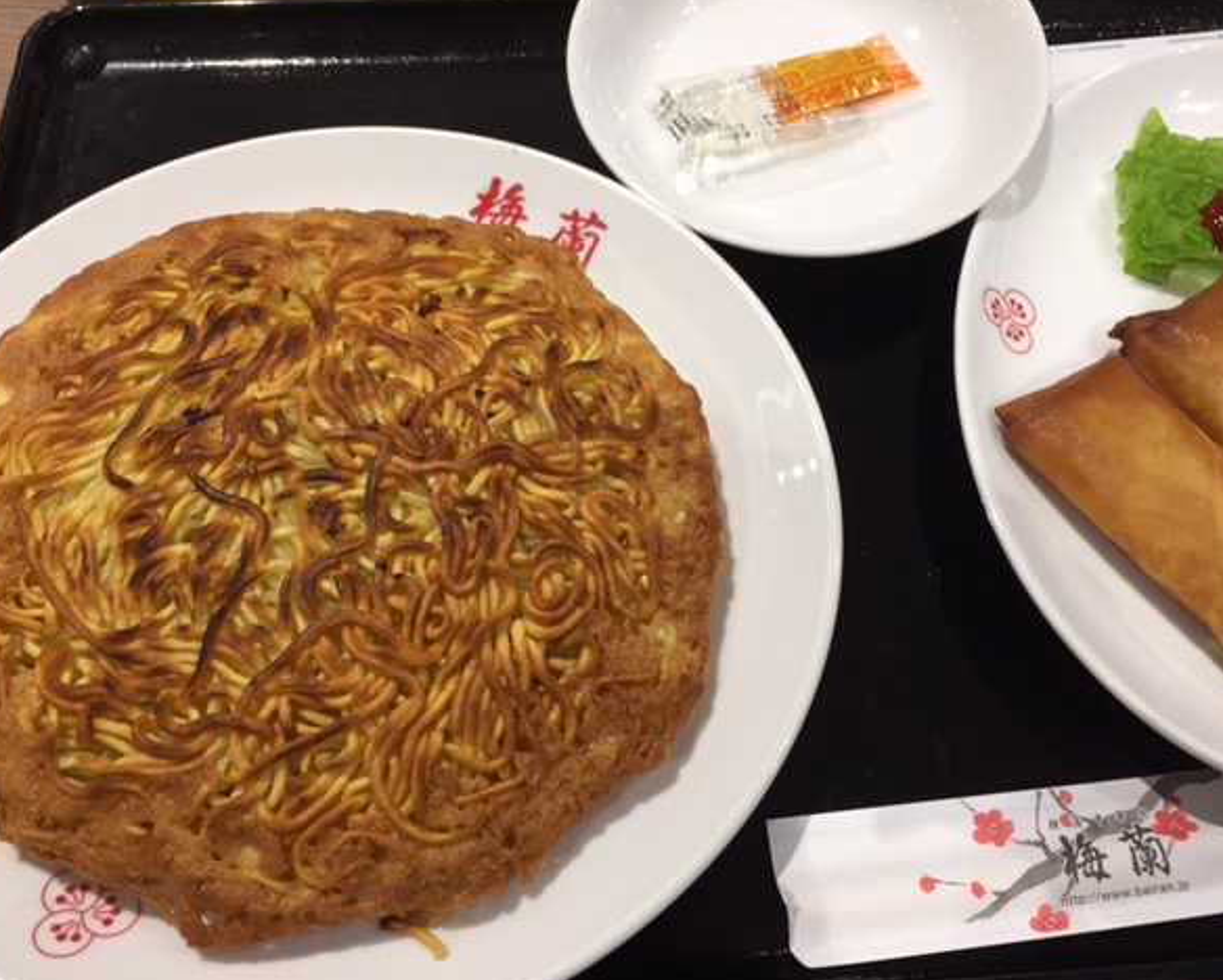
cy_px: 492
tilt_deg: -61.1
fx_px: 1123
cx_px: 643
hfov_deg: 57.1
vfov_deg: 47.2
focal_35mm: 31
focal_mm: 4.15
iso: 40
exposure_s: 1/30
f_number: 2.2
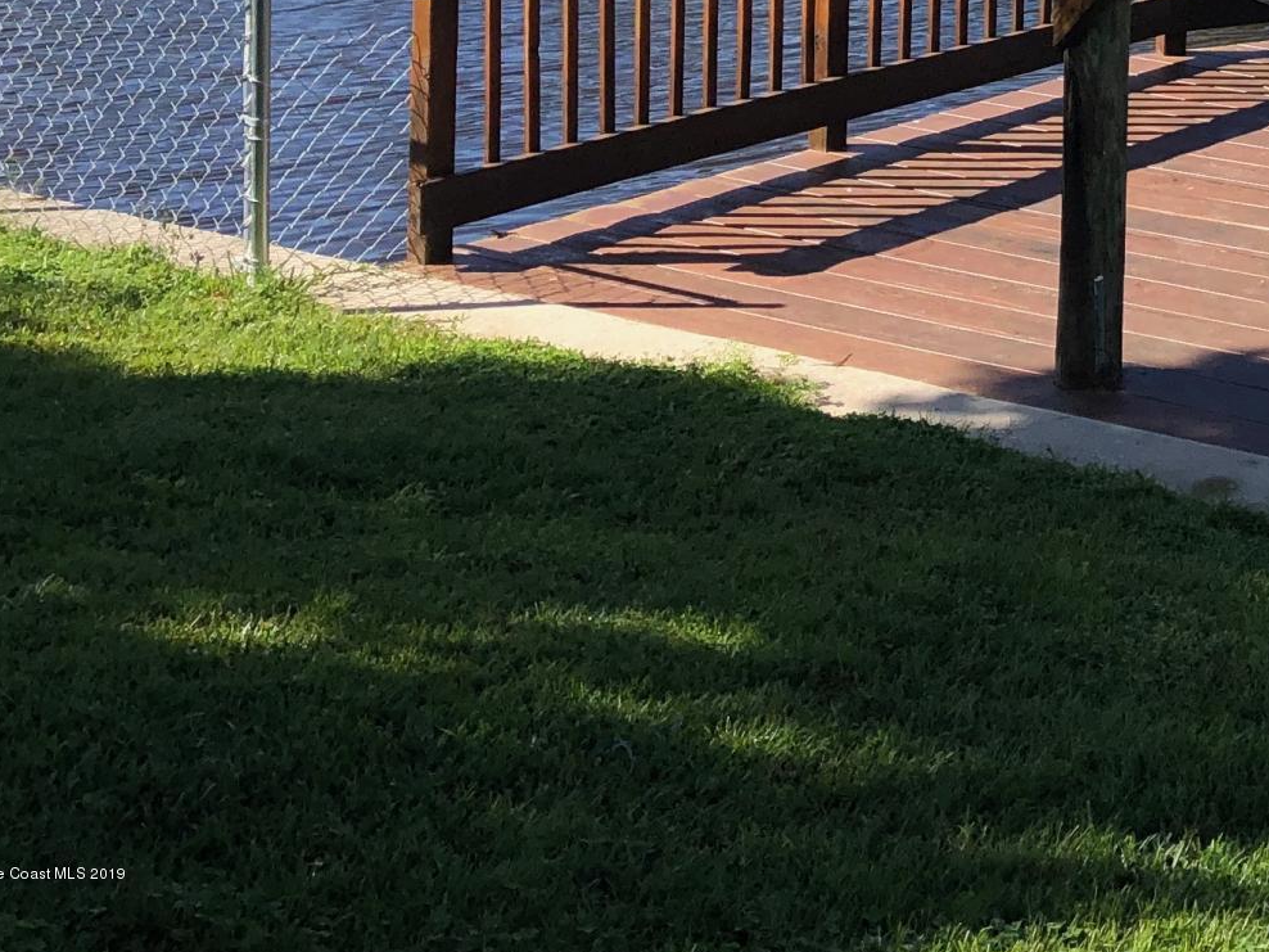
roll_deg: -0.8
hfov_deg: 20.0
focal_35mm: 85
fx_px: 3116
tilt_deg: -3.1
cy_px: -482
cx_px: 1879
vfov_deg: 15.9
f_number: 1.8
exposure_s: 1/1412
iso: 20
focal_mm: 3.99
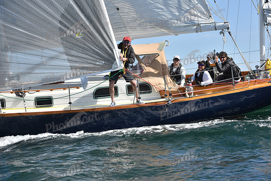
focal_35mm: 98
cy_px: 90
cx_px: 136
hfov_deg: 20.8
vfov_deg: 14.0
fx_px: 738
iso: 250
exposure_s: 1/1600
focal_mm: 98
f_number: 5.6
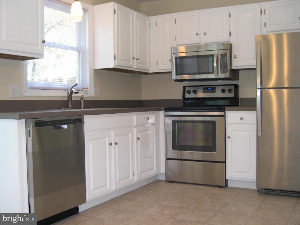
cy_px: 112
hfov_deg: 49.0
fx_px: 329
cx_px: 150
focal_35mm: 38
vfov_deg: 37.7
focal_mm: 8
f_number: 2.8
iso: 100
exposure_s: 1/30
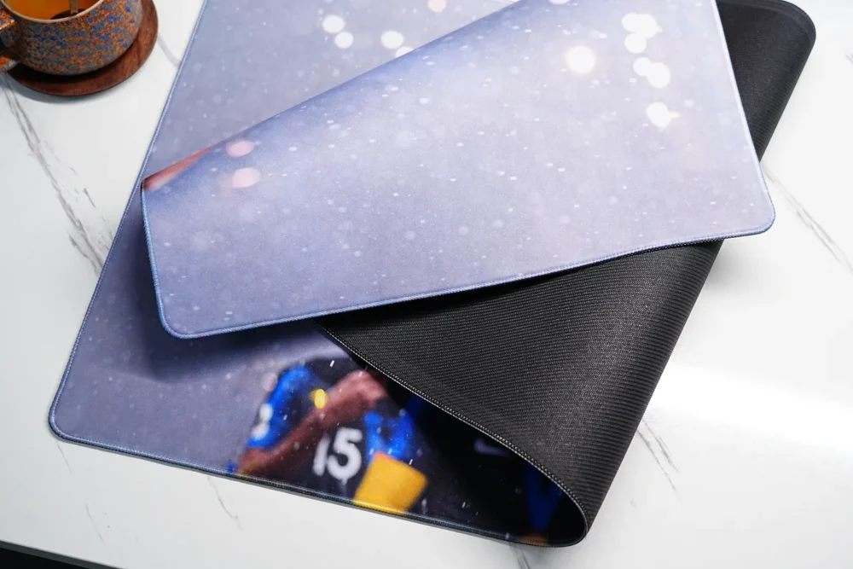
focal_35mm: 49
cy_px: 284
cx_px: 426
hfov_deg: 40.3
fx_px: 1161
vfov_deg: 27.5
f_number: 4
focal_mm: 49
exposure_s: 1/100
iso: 640
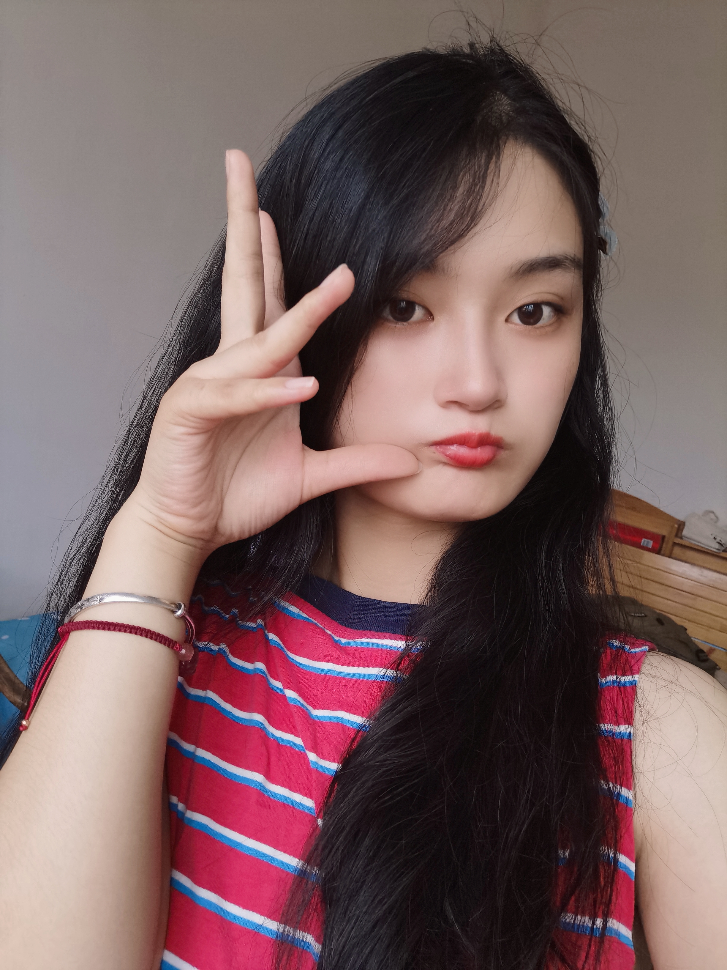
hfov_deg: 53.1
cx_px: 364
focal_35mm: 26
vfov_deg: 67.3
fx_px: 728
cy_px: 485
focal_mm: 3.85
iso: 100
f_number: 2
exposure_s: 1/100
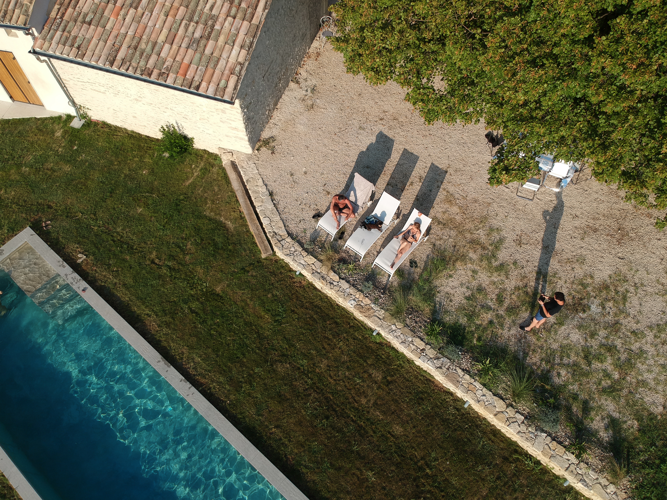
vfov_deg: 54.9
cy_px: 250
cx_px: 334
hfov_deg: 69.4
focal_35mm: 25
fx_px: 482
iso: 100
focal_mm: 4.49
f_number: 2.6
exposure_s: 1/1000
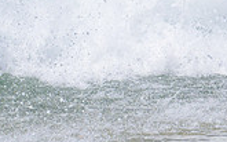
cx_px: -113
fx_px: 11126
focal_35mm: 1799
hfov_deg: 1.2
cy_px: -136
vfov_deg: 0.7
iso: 560
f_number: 11
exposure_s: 1/2000
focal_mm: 370
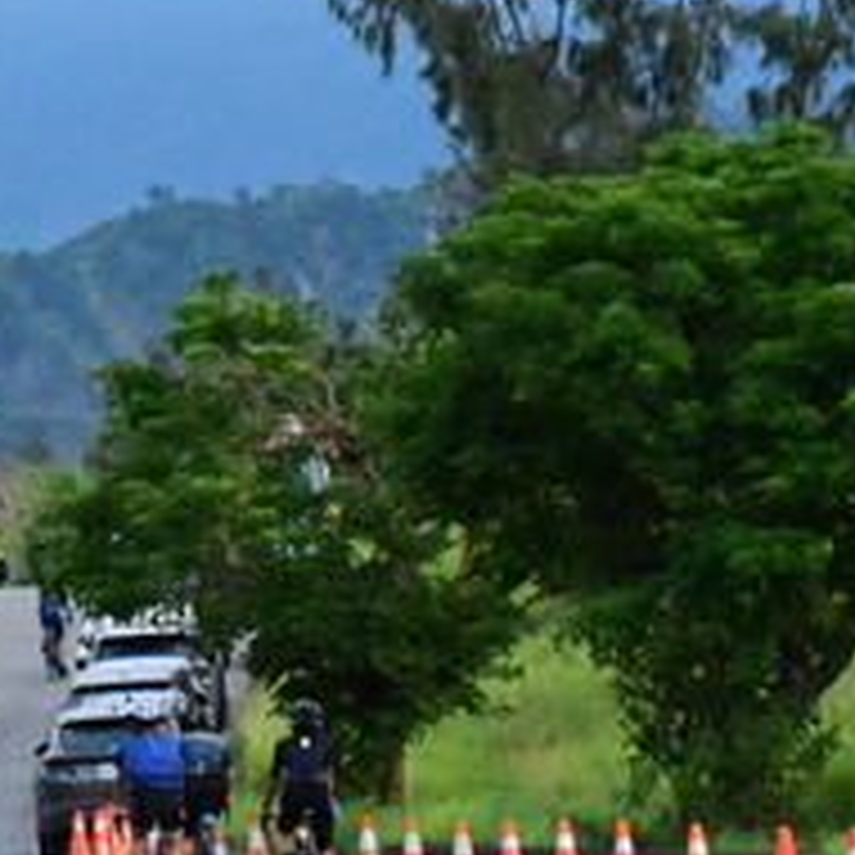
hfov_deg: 4.1
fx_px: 11932
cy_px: 817
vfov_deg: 4.1
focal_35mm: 427
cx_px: -76
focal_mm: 122
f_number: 13
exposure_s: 1/2500
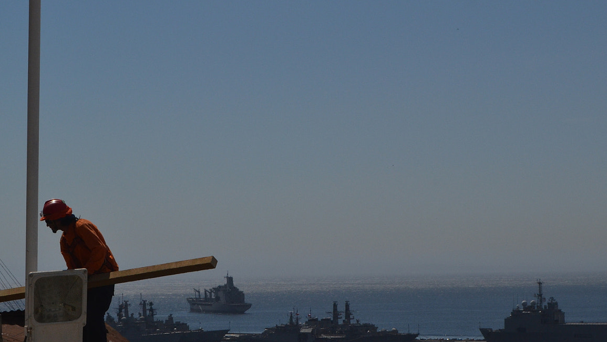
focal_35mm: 120
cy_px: 139
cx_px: 281
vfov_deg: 10.1
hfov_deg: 17.9
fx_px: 1927
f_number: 14
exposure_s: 1/800
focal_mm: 55
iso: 400
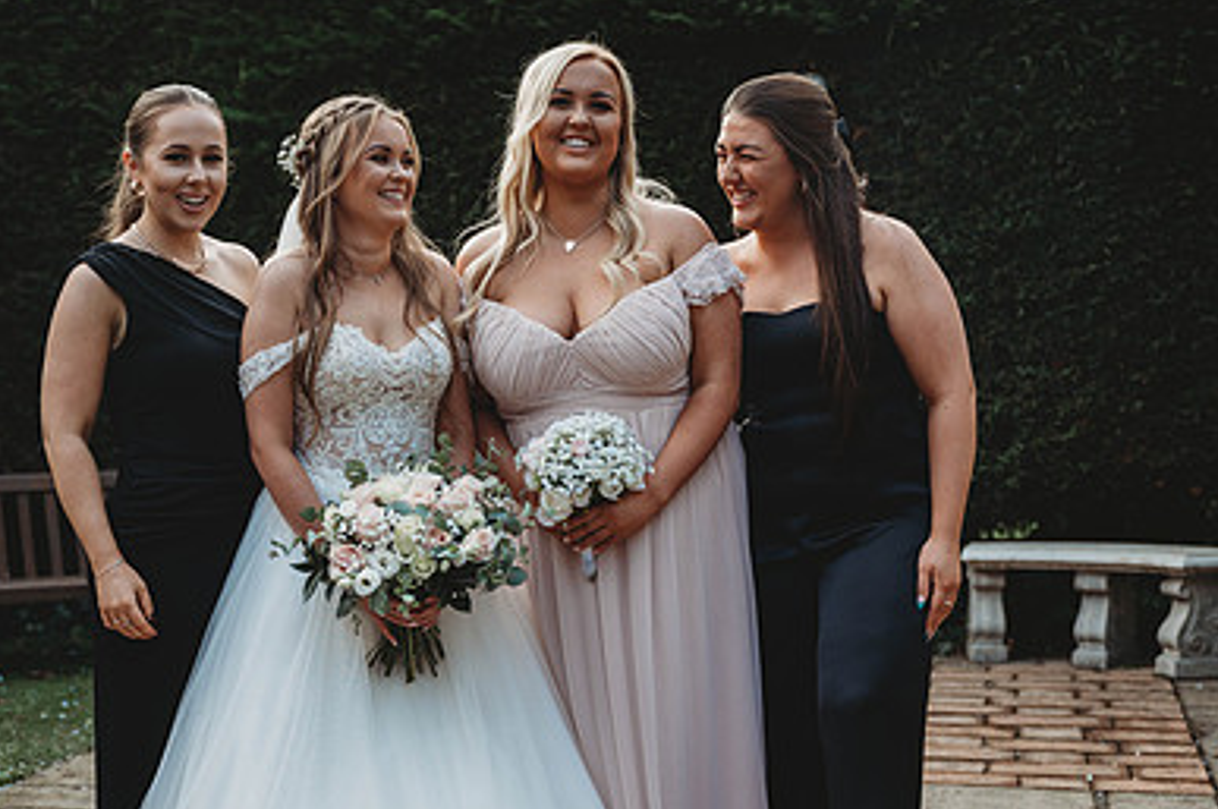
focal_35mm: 66
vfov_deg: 20.4
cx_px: 497
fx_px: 2230
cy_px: 592
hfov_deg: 30.5
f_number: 2.8
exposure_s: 1/500
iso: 100
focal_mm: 44
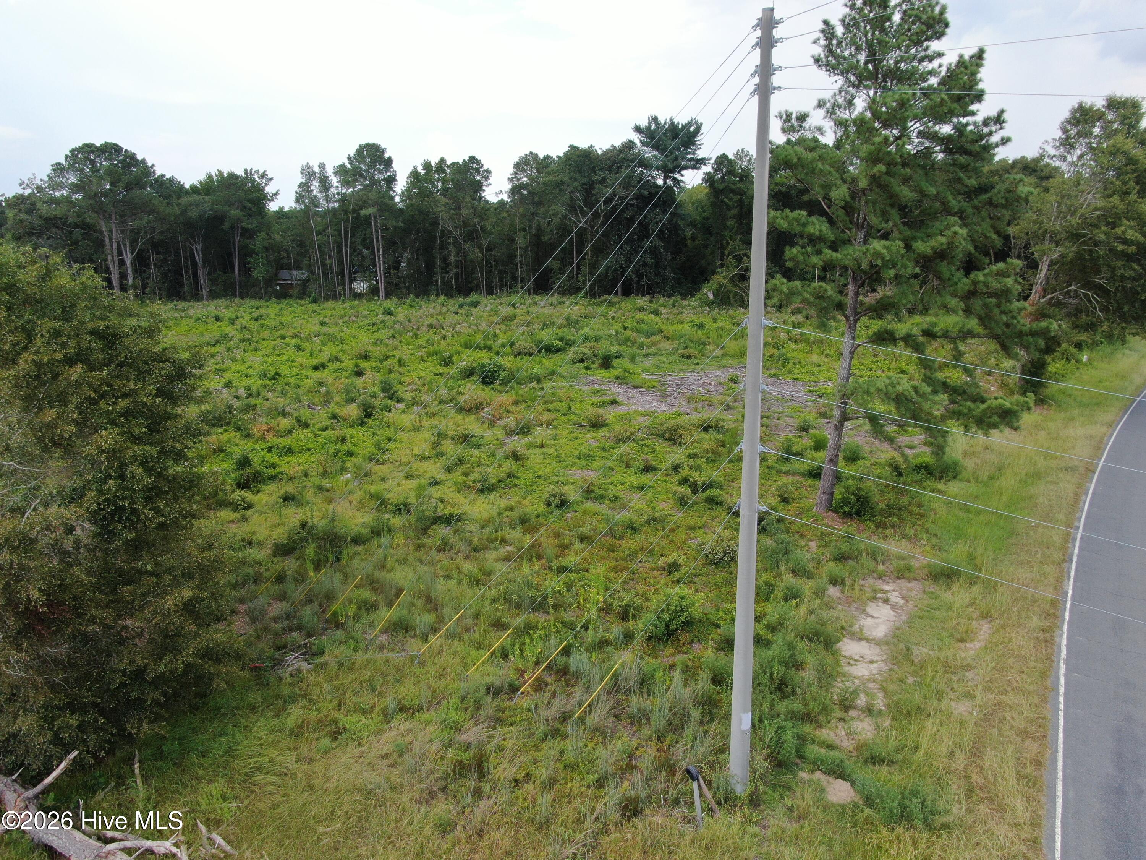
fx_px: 795
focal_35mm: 24
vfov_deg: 56.8
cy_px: 430
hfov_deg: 71.6
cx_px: 573
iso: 100
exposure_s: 1/500
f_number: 2.8
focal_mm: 4.39
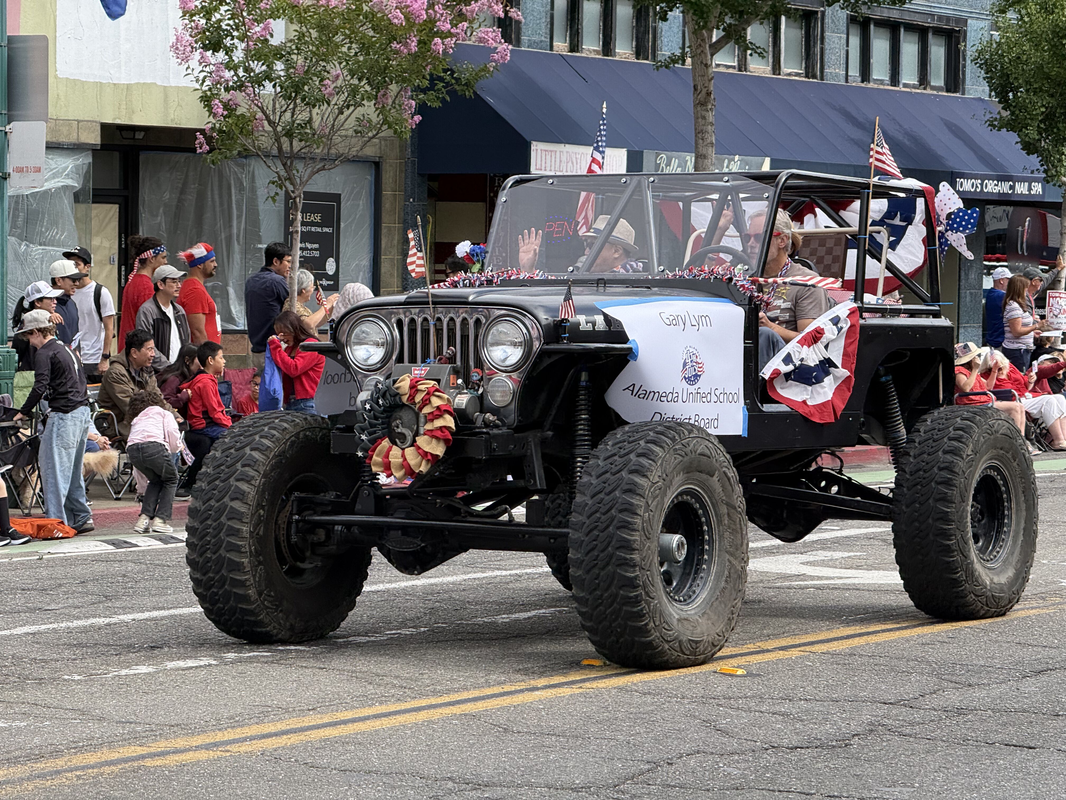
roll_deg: -1.2
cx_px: 533
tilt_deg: -1.9
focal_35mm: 120
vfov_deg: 12.3
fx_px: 3695
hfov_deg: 16.4
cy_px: 400
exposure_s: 1/649
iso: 64
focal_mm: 15.66
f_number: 2.8
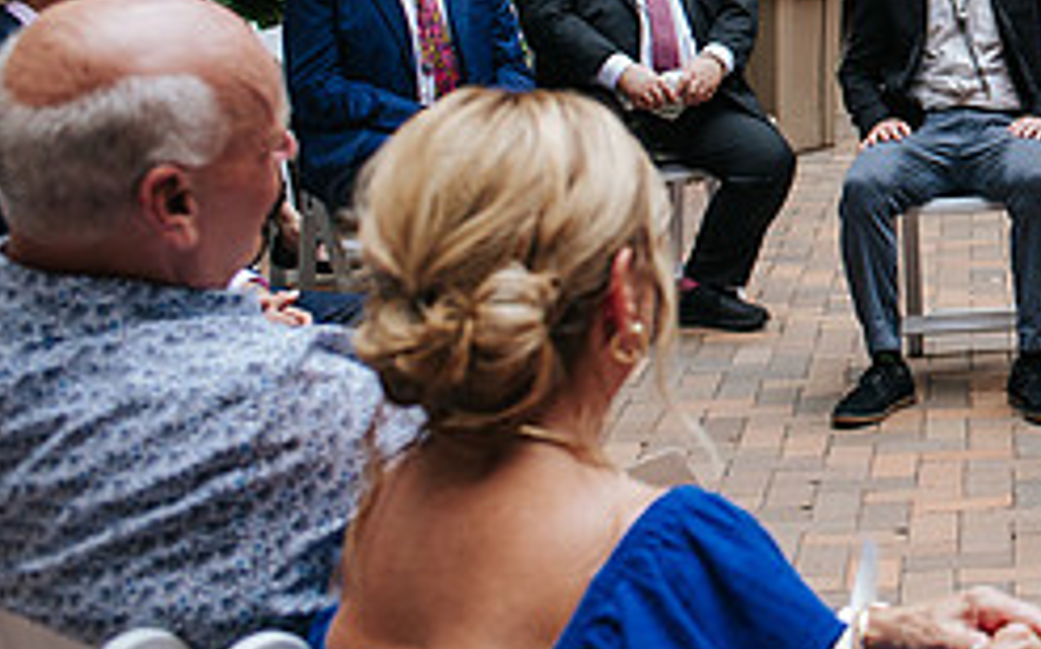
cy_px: -30
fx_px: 2608
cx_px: 1335
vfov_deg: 13.9
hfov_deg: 20.7
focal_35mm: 92
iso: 800
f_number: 4
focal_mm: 35
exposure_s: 1/400
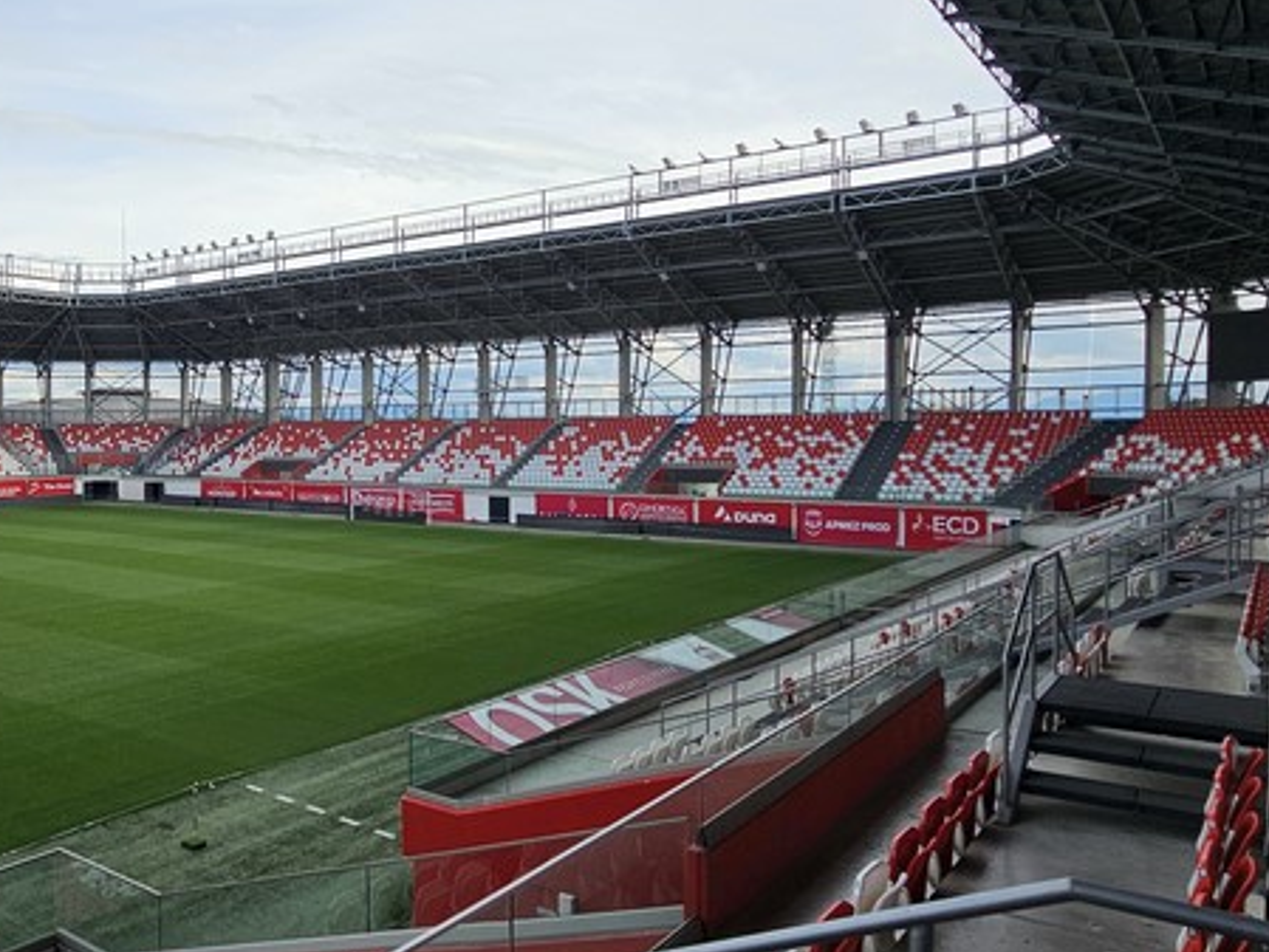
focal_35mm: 27
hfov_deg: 60.8
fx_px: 990
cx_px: 281
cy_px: 466
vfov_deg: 51.4
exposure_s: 1/1663
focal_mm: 2.2
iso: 50
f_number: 2.2
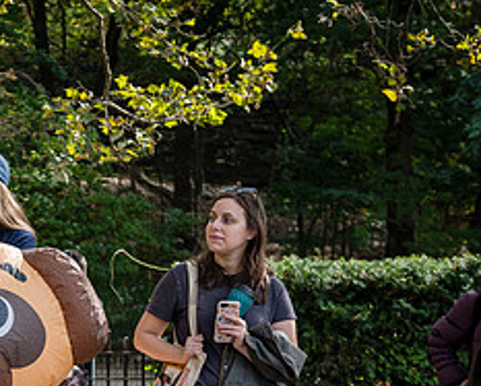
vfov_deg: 13.7
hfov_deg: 16.6
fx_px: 1582
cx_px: -86
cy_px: 367
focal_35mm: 111
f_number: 4
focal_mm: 45
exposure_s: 1/1000
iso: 1000
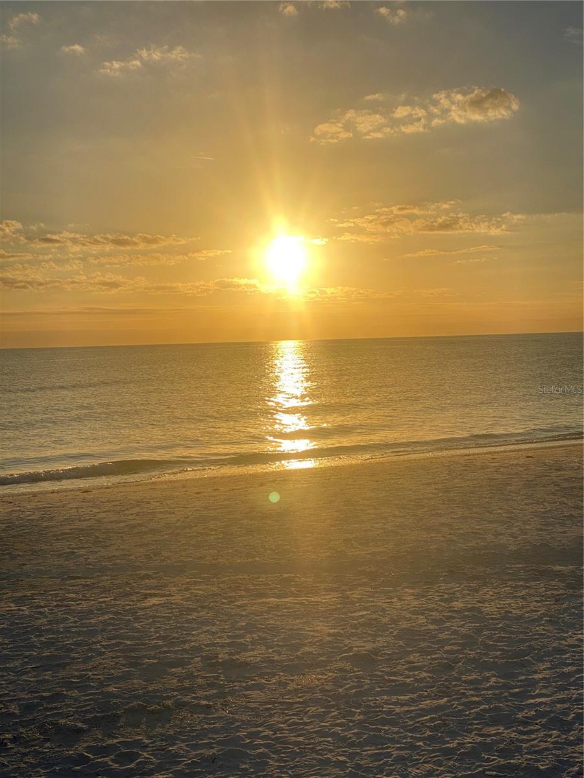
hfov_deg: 28.0
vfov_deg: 36.8
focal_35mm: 52
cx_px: 292
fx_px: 1170
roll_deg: +0.9
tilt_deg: -1.2
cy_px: 389
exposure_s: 1/4348
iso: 25
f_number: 2
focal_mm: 6
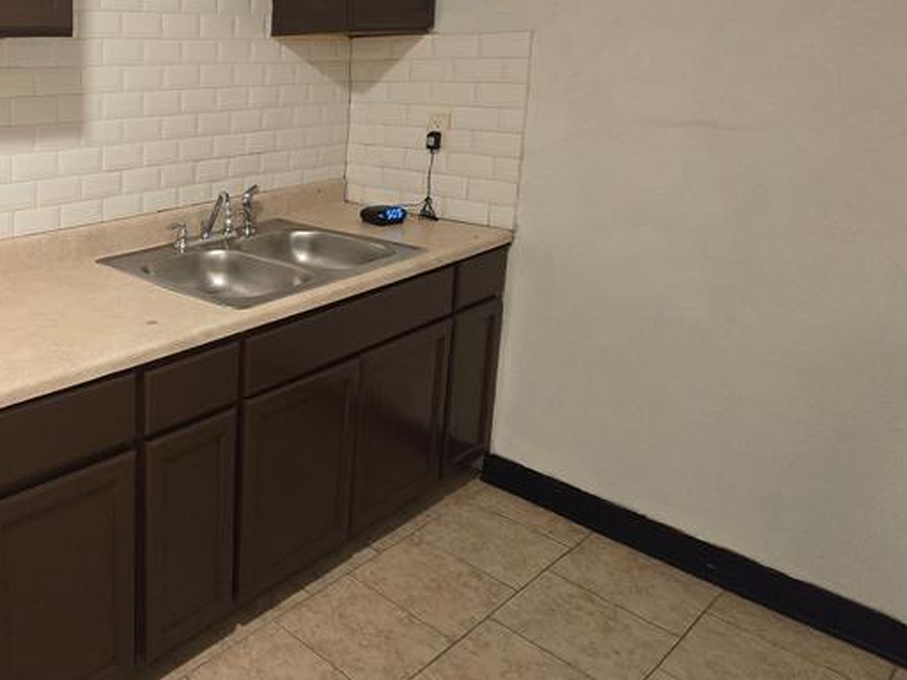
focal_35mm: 26
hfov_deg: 56.1
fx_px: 681
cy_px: 184
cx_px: 58
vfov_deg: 51.2
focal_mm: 2.2
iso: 800
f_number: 2.2
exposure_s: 1/60
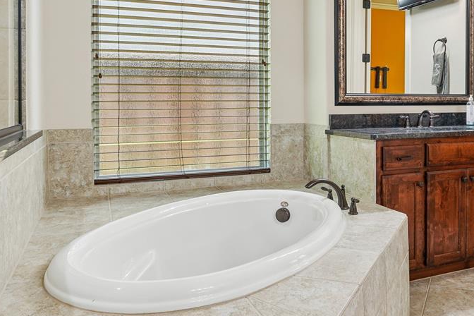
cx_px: 300
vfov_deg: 40.5
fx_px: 421
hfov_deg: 57.9
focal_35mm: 32
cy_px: 99
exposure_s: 1/8
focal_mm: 14
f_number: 9
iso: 100
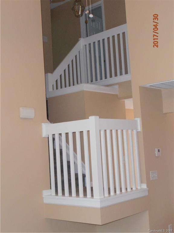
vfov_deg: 33.8
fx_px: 382
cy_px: 116
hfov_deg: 25.7
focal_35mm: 57
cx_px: 87
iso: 400
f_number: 4.5
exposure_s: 1/40
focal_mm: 10.04
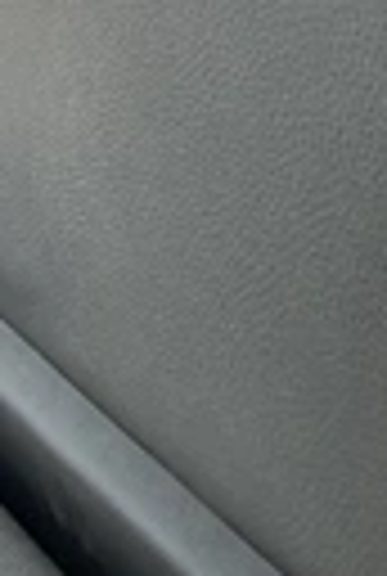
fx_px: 1508
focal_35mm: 94
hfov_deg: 14.3
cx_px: -36
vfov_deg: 20.8
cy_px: -18
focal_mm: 3
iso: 25
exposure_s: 1/613
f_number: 1.8
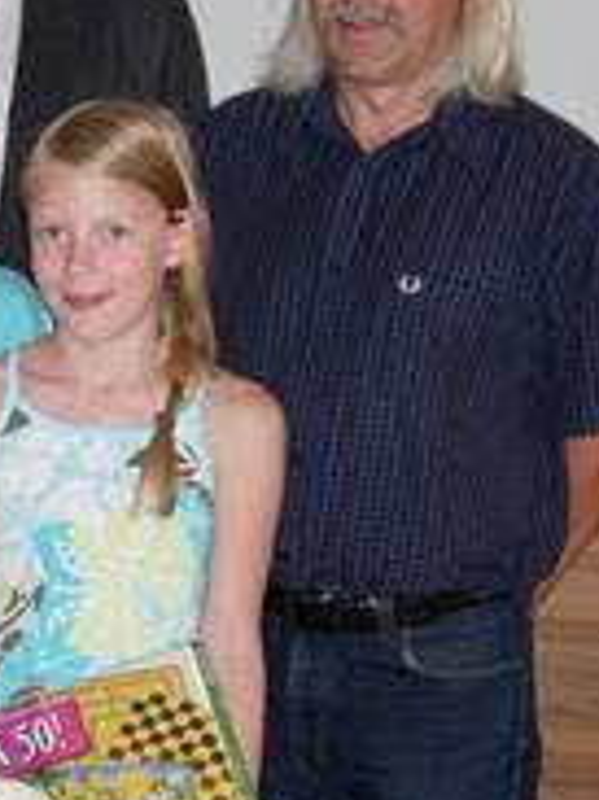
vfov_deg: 12.3
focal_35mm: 160
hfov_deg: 9.1
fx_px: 3696
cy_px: 511
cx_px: -120
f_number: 3.5
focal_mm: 12.7
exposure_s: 1/148
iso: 183
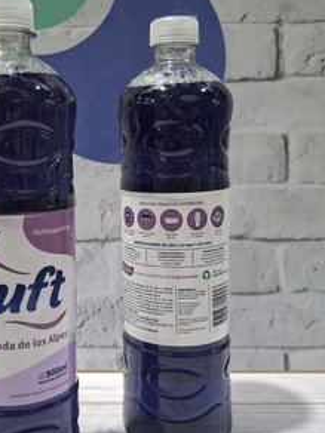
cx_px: 89
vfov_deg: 44.7
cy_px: 194
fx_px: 526
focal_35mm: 42
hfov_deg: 33.8
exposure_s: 1/33
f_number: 1.8
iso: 400
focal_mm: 5.54
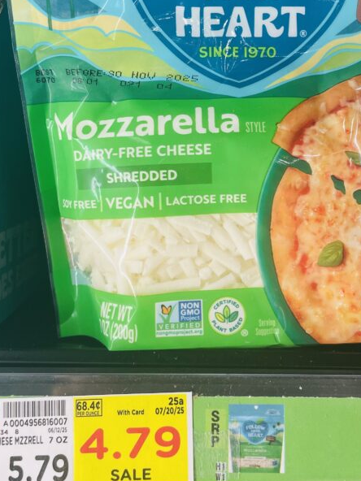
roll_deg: -0.4
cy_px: 161
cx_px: 202
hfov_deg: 32.1
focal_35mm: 45
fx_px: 626
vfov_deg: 41.5
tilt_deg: -1.1
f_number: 1.6
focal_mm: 4.2
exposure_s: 1/120
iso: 50
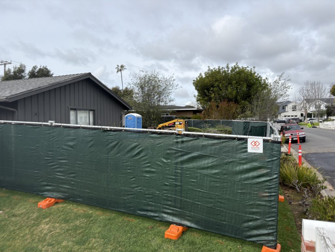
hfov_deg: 67.3
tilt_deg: -0.3
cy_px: 126
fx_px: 252
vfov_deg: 53.1
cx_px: 168
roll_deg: +1.2
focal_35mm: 26
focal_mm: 5.96
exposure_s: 1/3279
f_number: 1.6
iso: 50
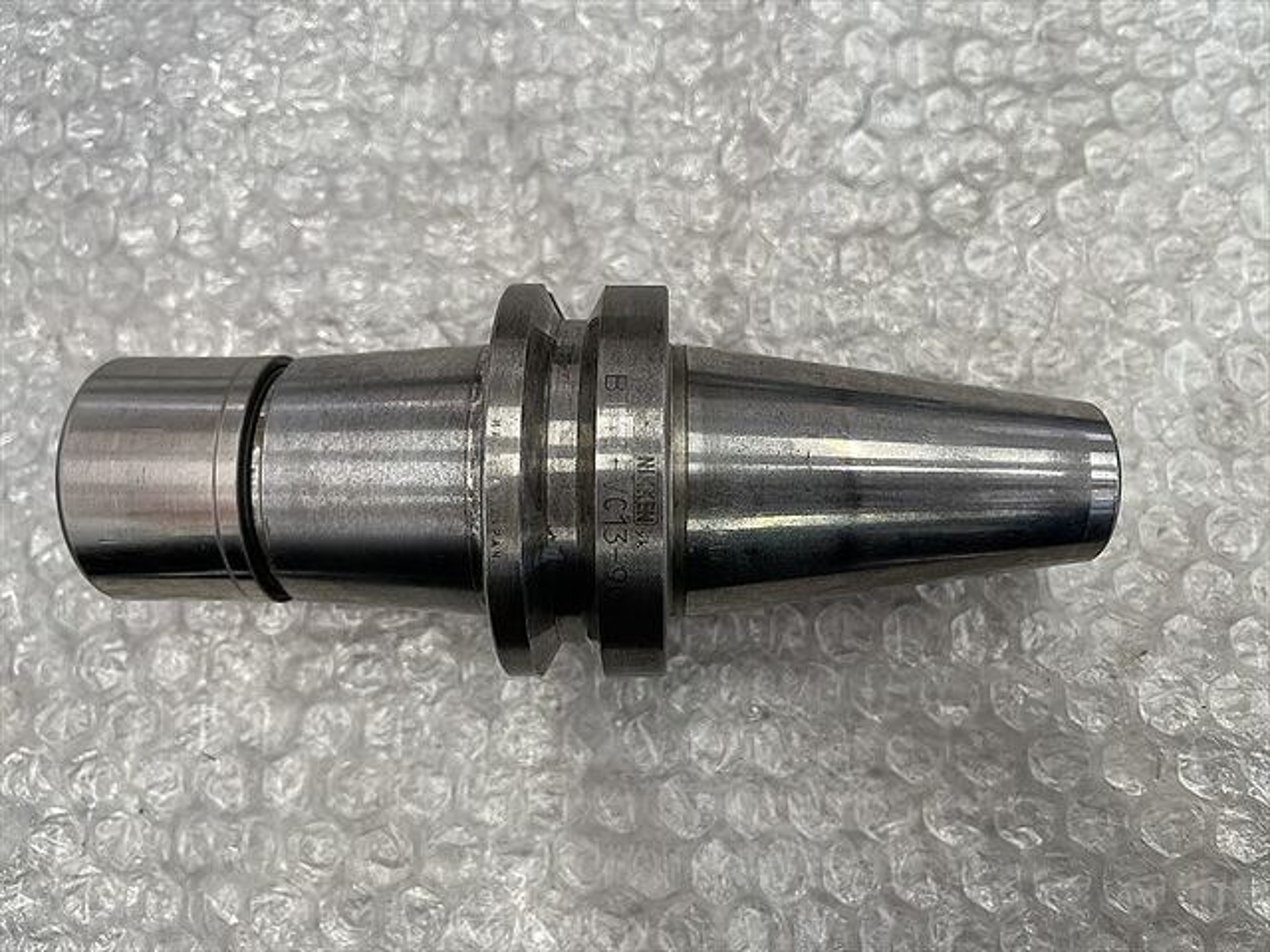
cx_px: 635
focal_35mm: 26
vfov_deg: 53.1
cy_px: 476
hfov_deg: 67.3
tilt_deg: -79.5
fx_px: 954
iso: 125
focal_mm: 5.1
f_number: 1.6
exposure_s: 1/112
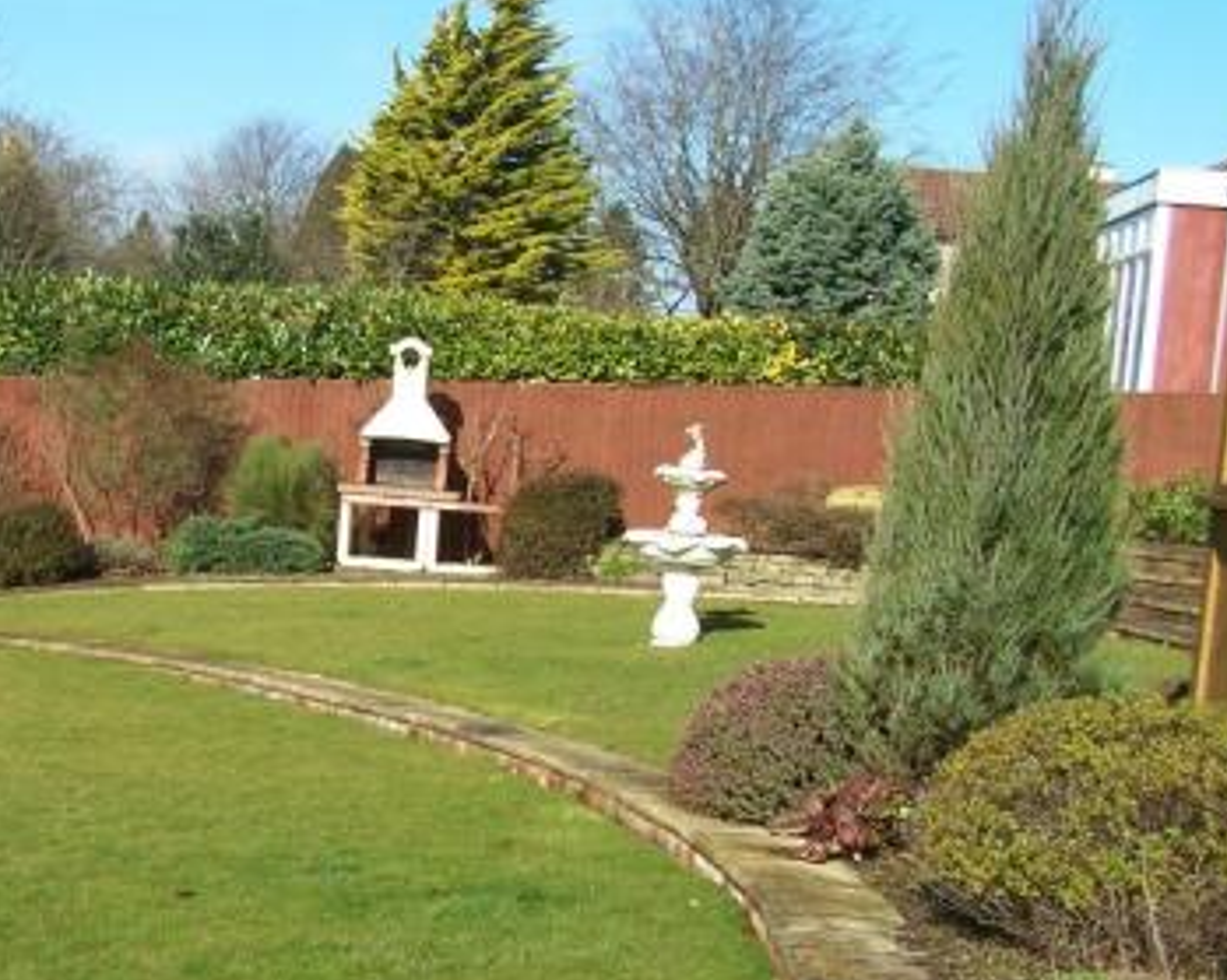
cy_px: 641
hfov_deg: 29.9
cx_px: 276
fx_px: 2251
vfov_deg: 24.5
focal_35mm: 62
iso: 80
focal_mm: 6.3
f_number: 4
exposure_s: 1/500
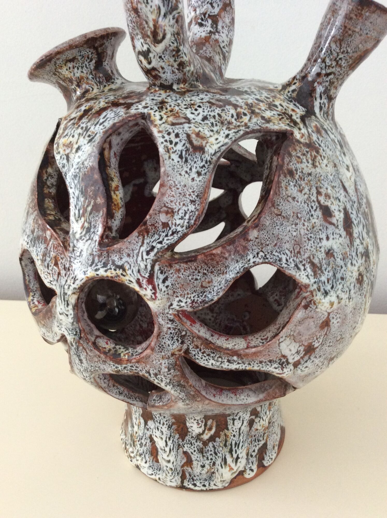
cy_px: 259
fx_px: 478
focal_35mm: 32
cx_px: 194
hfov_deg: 44.1
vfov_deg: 56.9
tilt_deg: -23.1
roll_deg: +1.7
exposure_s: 1/25
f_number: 2.4
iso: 100
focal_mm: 3.3
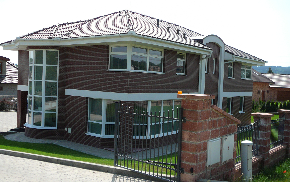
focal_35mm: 38
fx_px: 300
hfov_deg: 51.5
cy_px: 89
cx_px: 144
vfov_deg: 33.6
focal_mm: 5.2
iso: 80
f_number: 2.8
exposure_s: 1/800
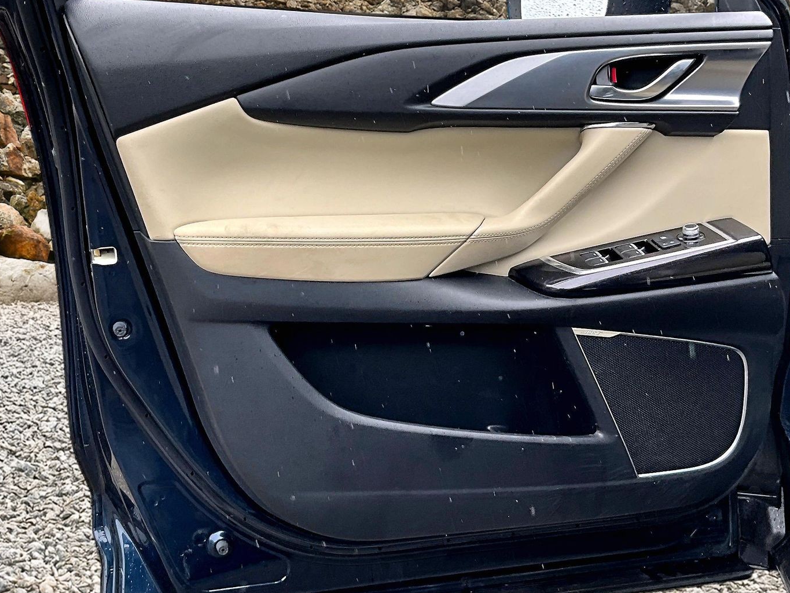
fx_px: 776
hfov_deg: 53.9
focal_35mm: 34
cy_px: 287
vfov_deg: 41.8
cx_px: 428
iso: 25
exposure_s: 1/122
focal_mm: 3
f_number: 1.8
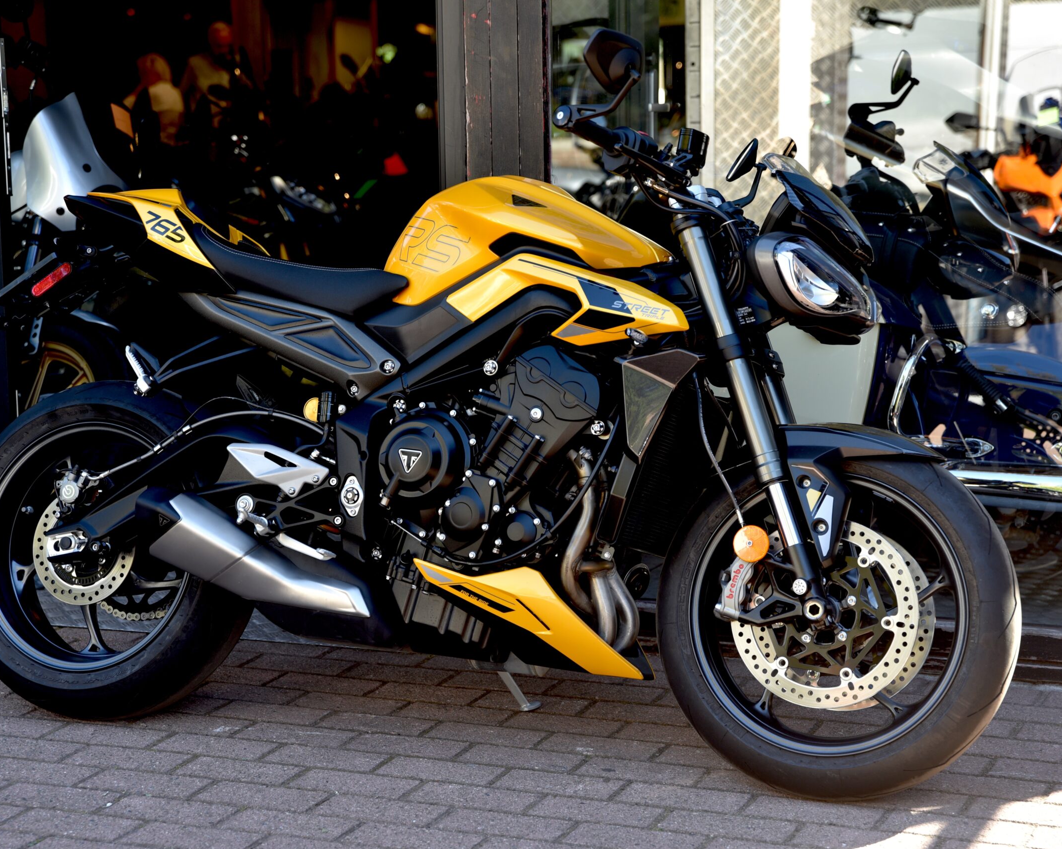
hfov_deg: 24.1
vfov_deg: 19.4
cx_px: 506
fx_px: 2483
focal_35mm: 79
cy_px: 424
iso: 100
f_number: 4
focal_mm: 70
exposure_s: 1/60
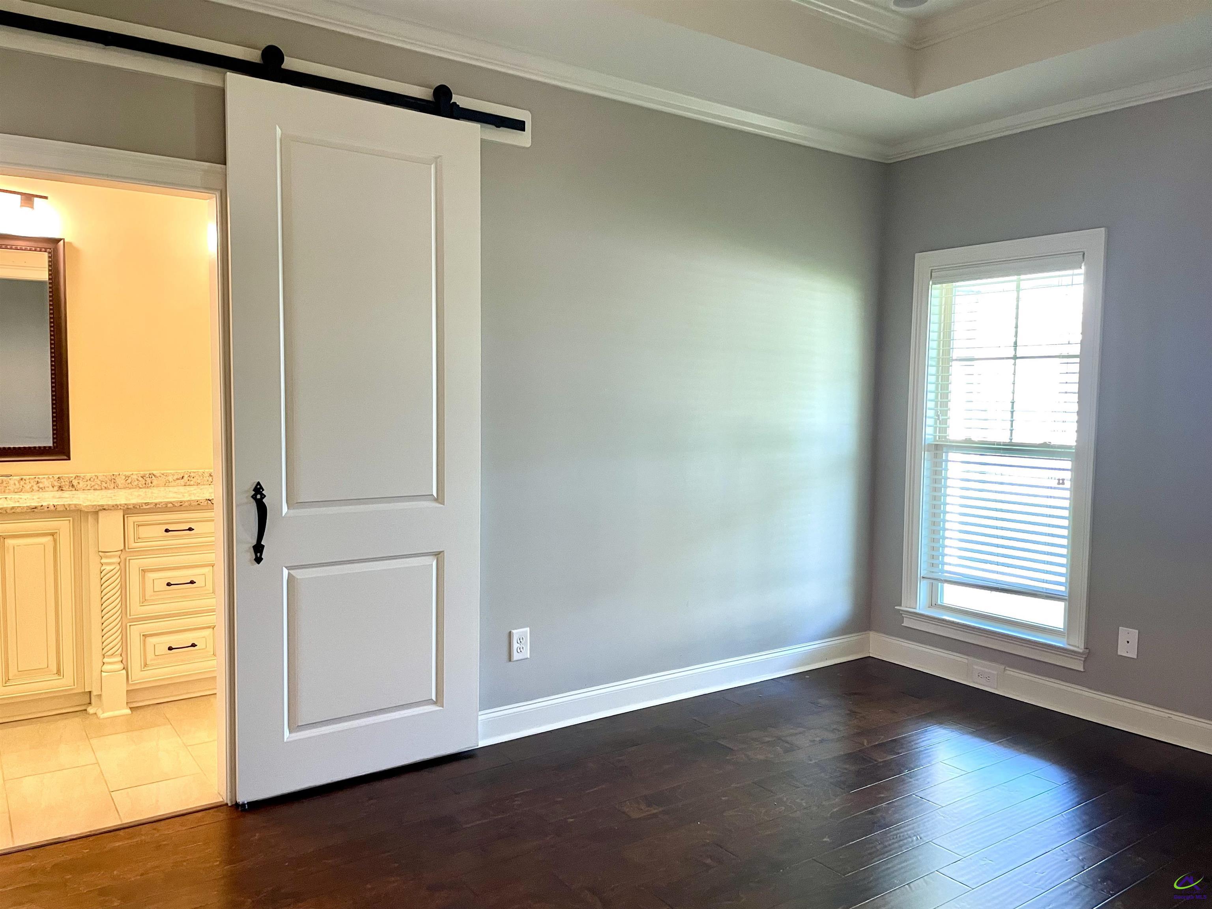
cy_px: 454
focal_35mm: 26
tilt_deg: -3.3
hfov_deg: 67.3
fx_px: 910
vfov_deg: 53.1
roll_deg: -1.2
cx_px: 606
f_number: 1.6
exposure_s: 1/60
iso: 200
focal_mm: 4.2
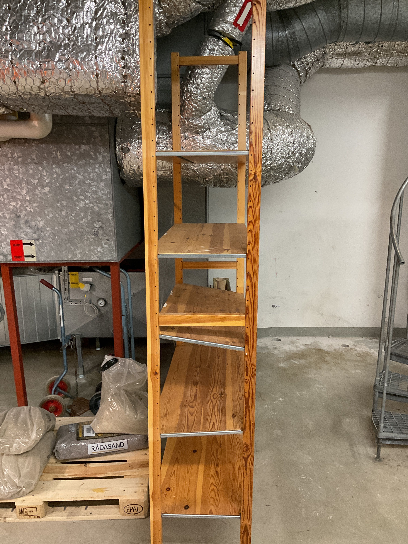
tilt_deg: -10.0
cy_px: 272
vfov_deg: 61.7
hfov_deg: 48.2
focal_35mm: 29
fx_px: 456
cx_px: 204
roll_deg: +1.1
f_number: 1.8
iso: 200
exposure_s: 1/50
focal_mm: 3
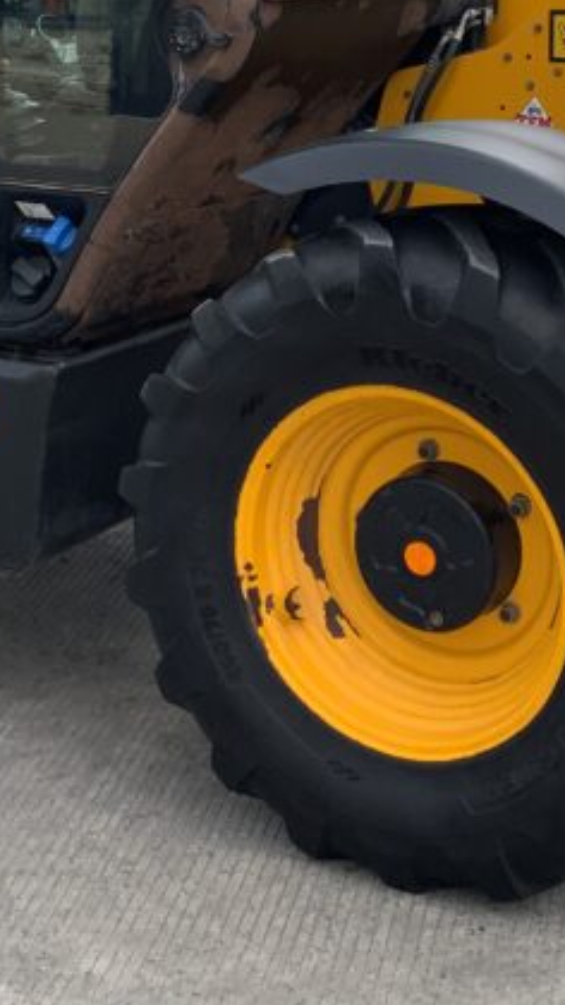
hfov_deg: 15.7
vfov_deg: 26.9
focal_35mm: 77
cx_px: 321
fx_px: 2052
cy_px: 187
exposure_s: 1/700
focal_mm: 3
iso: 16
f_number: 1.8
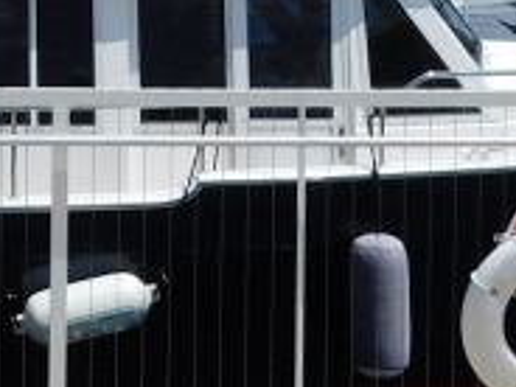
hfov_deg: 19.2
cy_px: -151
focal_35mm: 100
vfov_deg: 14.1
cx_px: 22
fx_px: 1491
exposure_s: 1/1000
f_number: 6
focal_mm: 4
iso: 125
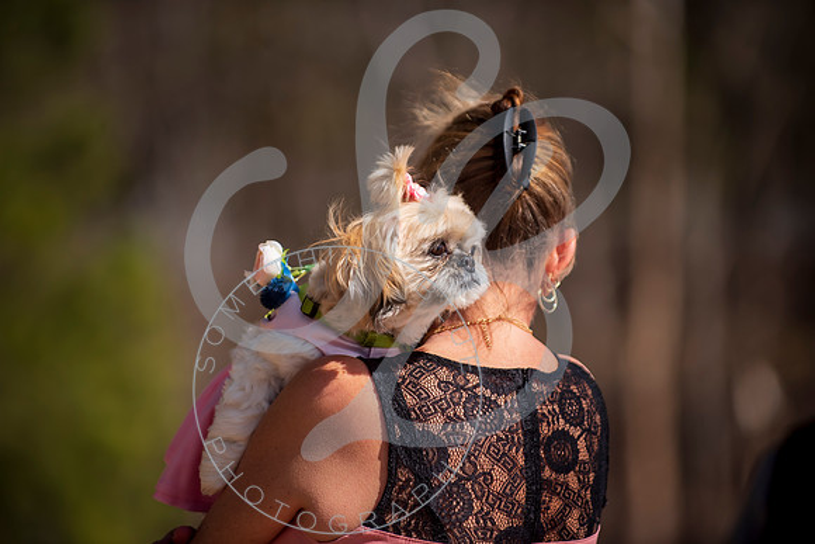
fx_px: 4529
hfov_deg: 10.3
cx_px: 408
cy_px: 272
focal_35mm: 200
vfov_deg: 6.9
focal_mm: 200
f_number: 2.8
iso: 100
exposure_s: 1/2000
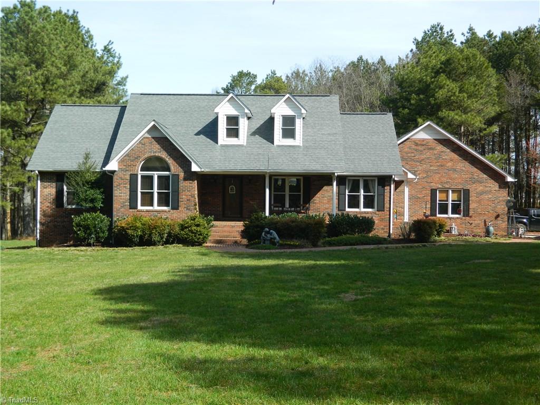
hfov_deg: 40.4
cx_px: 270
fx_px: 733
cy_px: 202
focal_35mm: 47
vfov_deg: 30.9
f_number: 3.6
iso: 80
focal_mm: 8.4
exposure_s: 1/400
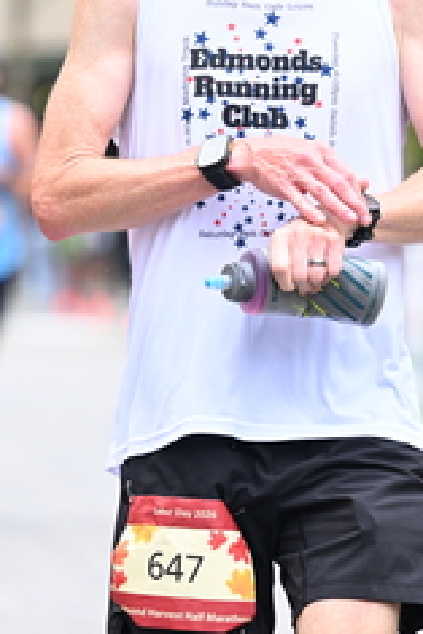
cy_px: 254
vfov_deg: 6.8
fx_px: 5350
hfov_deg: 4.5
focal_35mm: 304
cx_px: 222
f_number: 2.8
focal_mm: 130
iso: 1250
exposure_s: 1/1600
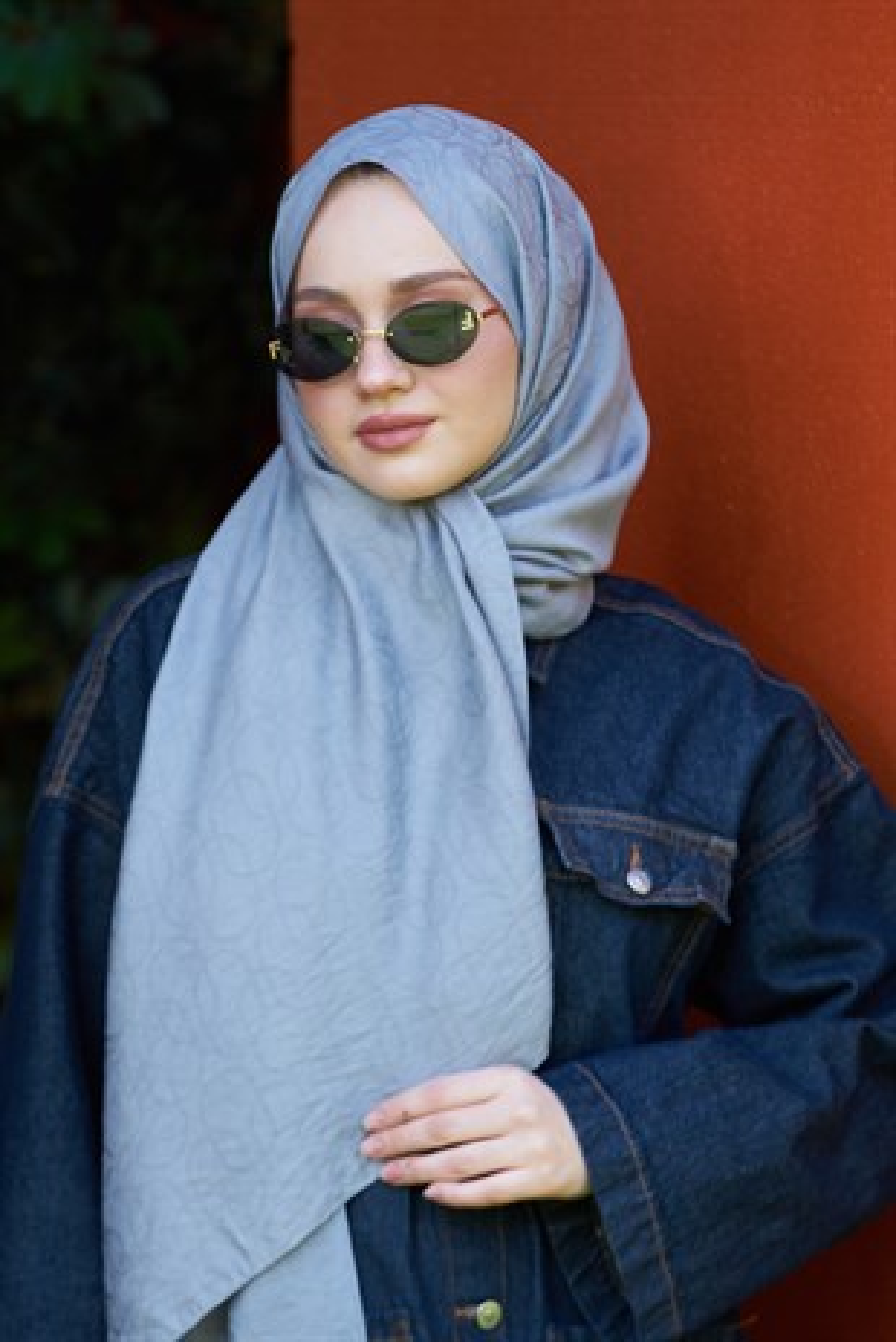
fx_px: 5964
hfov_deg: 8.6
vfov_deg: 12.8
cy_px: 671
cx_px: 448
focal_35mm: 160
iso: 200
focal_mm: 160
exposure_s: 1/200
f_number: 4
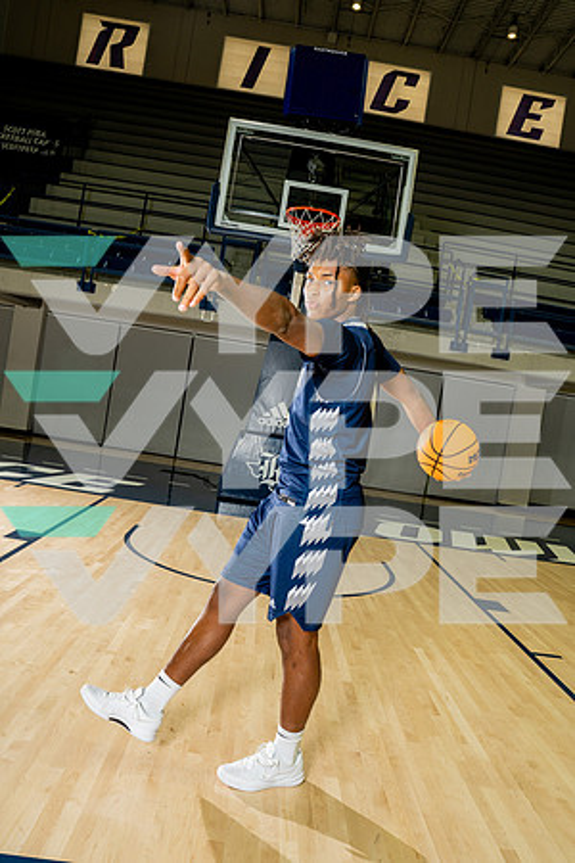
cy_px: 432
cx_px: 288
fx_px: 671
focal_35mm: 28
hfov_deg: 46.4
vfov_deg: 65.5
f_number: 7.1
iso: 640
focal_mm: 28
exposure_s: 1/250
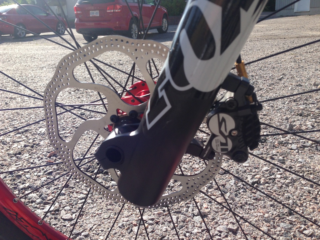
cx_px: 160
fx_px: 305
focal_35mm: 33
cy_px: 120
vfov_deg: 42.9
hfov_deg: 55.4
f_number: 2.4
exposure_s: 1/1106
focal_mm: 4.12
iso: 50
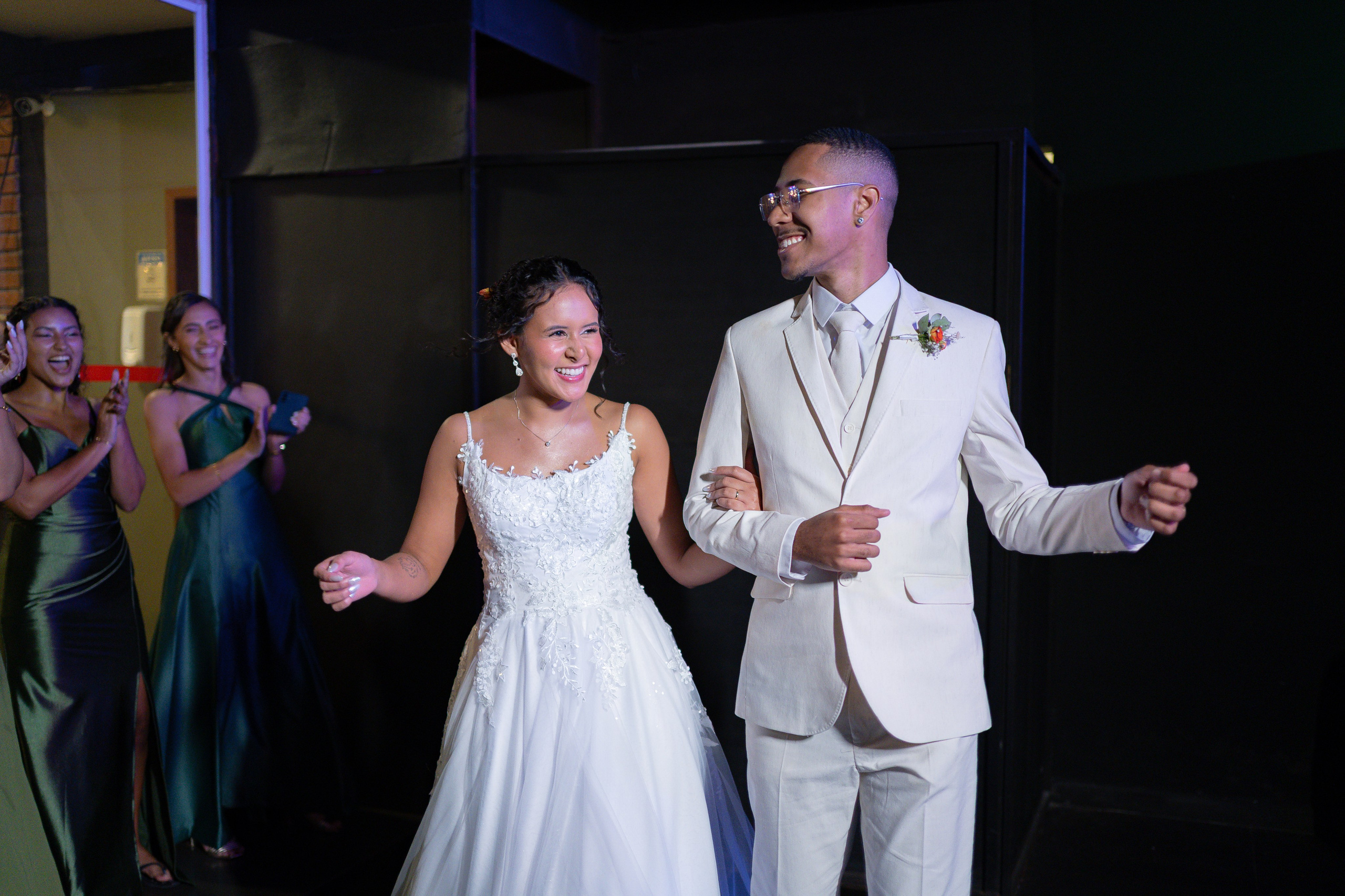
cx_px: 669
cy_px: 448
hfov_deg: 54.0
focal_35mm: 35
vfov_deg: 37.5
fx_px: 1321
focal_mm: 35
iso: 2000
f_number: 1.4
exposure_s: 1/400
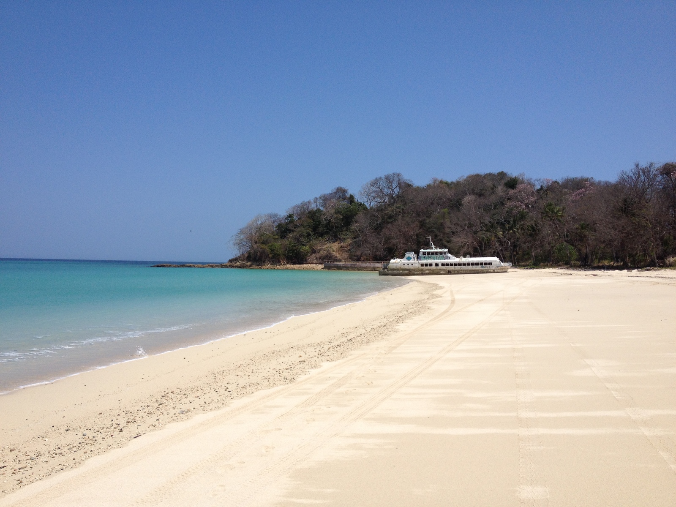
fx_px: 683
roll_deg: -1.0
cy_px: 254
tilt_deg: -1.5
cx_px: 338
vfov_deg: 40.7
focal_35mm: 35
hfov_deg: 52.6
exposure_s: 1/3247
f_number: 2.4
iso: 50
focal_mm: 4.28
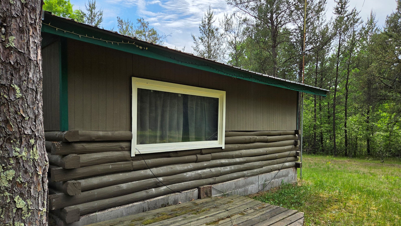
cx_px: 198
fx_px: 276
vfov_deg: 44.1
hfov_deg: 71.9
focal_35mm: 26
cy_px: 136
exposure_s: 1/4459
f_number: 1.8
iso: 80
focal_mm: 5.4
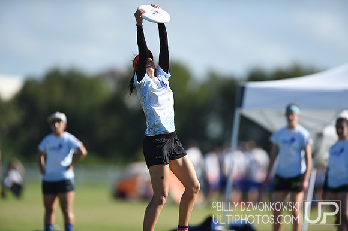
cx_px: 174
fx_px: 3864
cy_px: 116
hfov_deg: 5.2
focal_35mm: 400
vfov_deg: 3.4
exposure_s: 1/1600
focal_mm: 400
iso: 100
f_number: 2.8
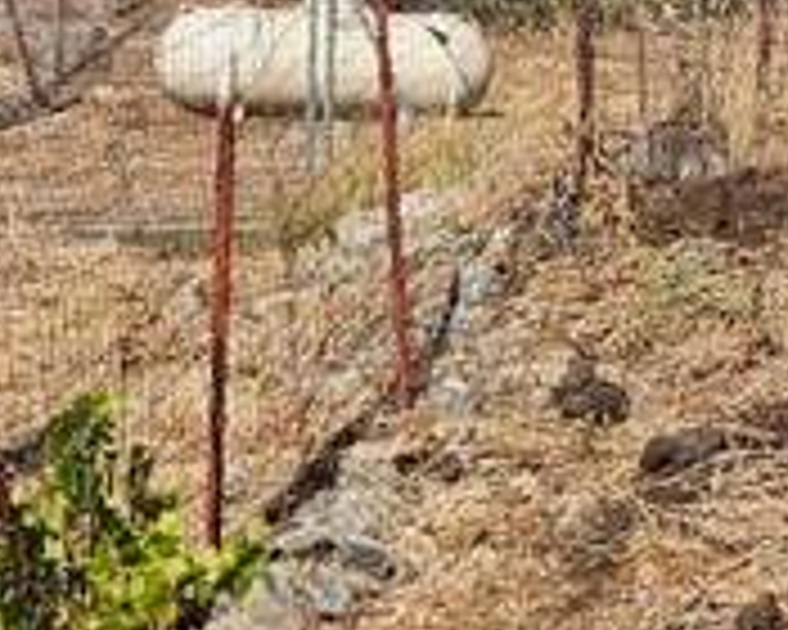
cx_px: 1405
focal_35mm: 164
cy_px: -112
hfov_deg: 11.0
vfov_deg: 9.3
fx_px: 3825
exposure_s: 1/2882
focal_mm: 5.4
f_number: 1.8
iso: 25
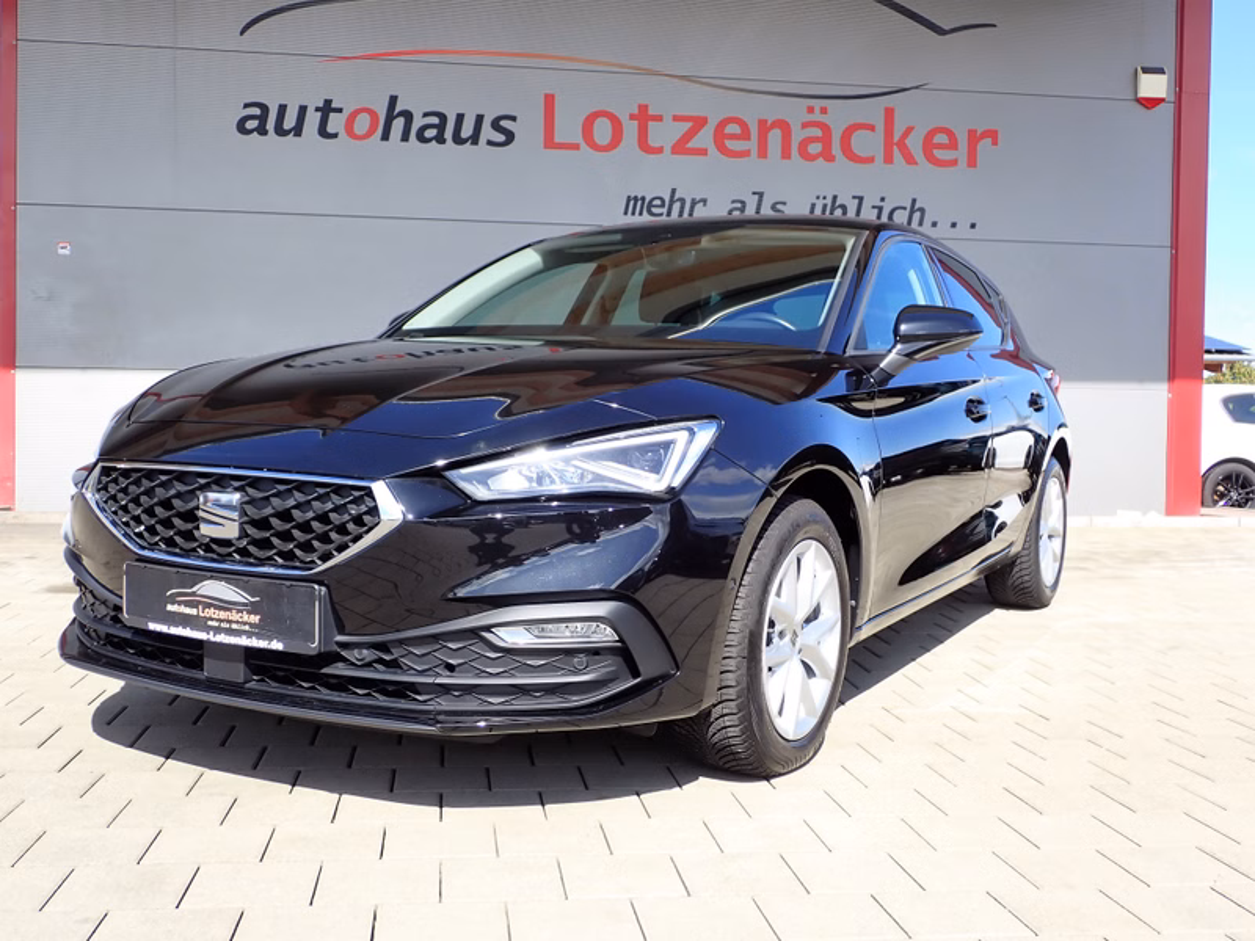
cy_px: 470
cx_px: 628
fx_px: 1305
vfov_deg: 39.7
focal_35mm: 36
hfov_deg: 51.4
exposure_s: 1/400
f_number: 3.5
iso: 100
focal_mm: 6.37
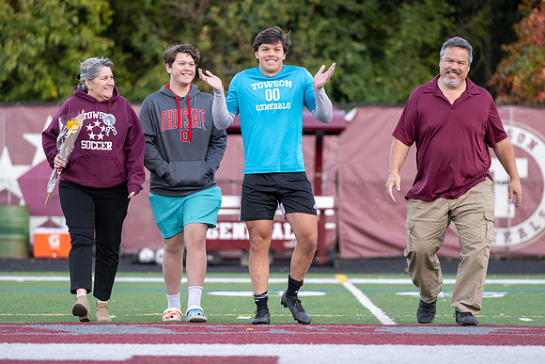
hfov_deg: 9.3
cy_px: 190
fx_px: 3354
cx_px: 302
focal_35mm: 221
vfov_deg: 6.2
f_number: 3.5
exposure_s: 1/400
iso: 1100
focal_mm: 200
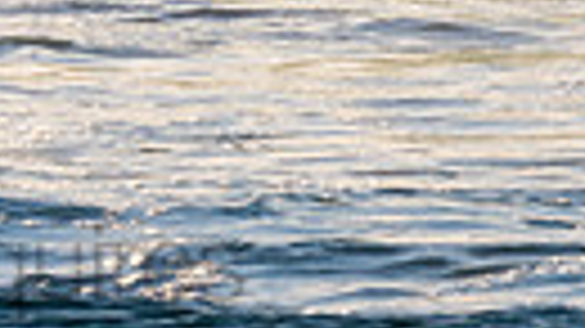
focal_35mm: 2480
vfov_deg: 0.5
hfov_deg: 0.9
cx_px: -69
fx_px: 38454
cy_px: -506
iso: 64
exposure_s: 1/60
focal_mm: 500
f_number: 25
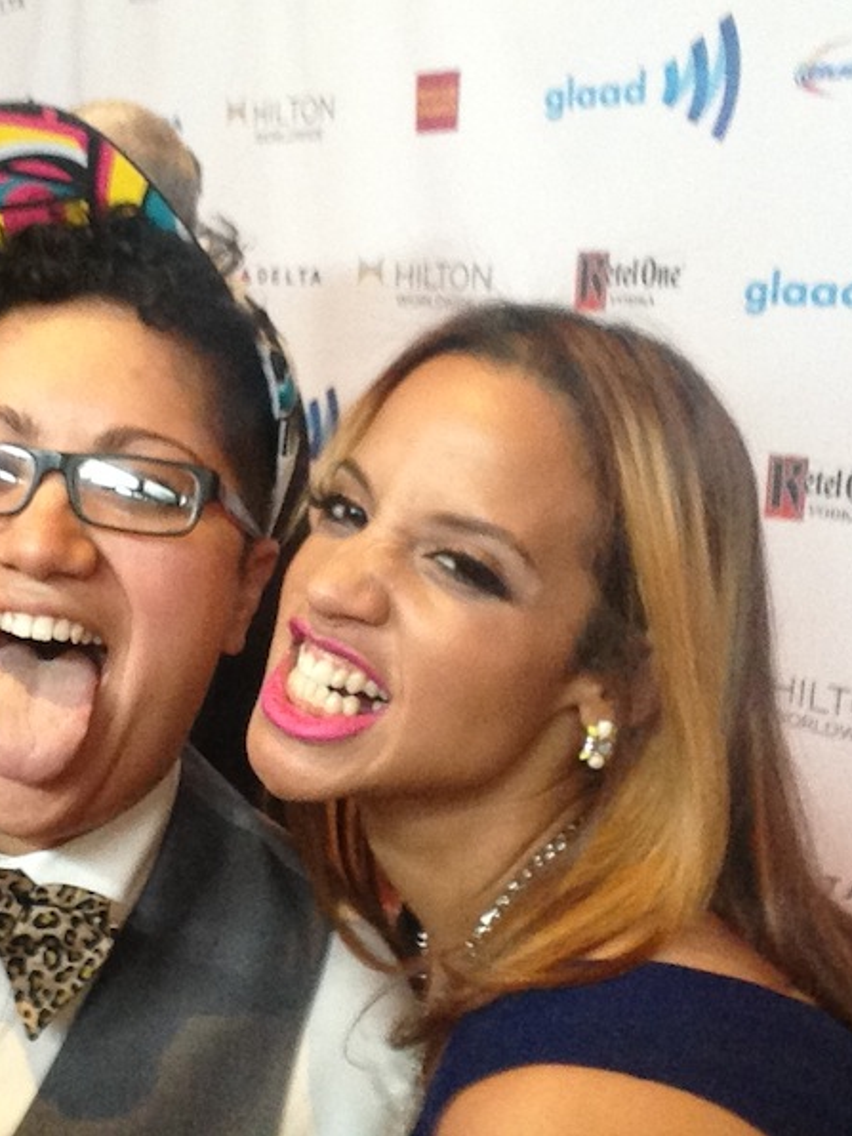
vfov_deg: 40.4
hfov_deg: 30.3
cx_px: 193
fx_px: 1542
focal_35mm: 47
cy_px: 568
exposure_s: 1/30
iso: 250
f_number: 2.4
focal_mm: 2.18
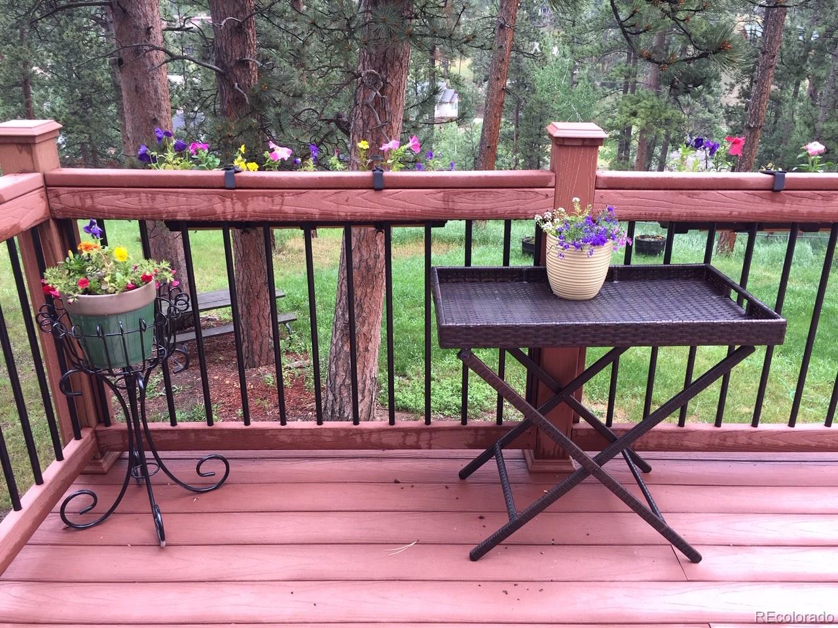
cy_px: 314
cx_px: 419
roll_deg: -0.7
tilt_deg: -22.8
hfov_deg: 61.7
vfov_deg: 48.2
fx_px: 702
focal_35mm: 29
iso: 50
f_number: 2.2
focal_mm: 4.15
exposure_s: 1/120
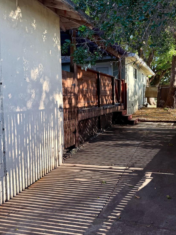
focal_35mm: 33
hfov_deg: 42.8
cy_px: 114
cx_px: 101
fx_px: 224
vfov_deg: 55.4
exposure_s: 1/494
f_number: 1.78
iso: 80
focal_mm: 6.76
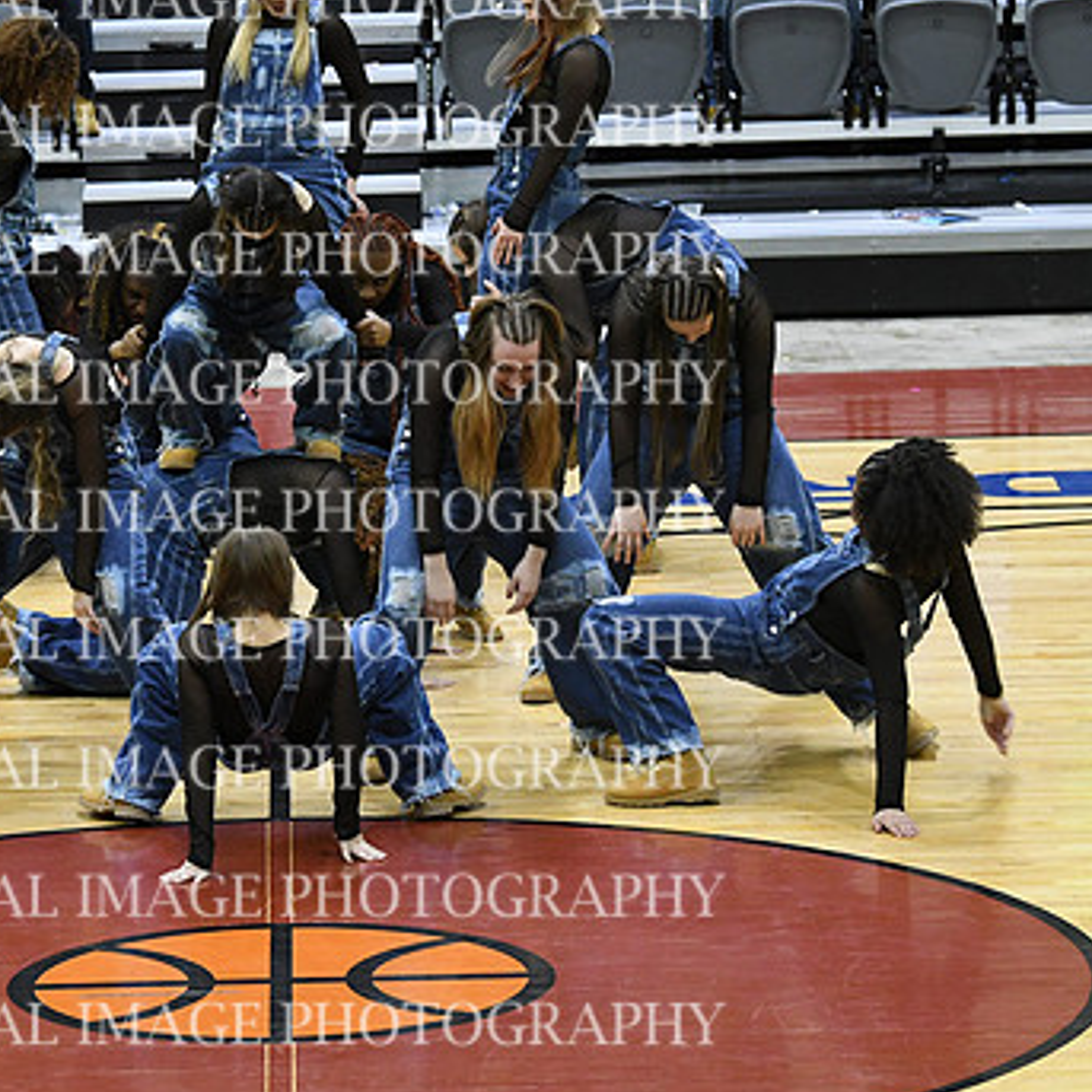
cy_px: 575
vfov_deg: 8.0
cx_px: 264
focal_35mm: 220
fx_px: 7852
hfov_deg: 7.9
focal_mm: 102
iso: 4000
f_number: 4
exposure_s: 1/250
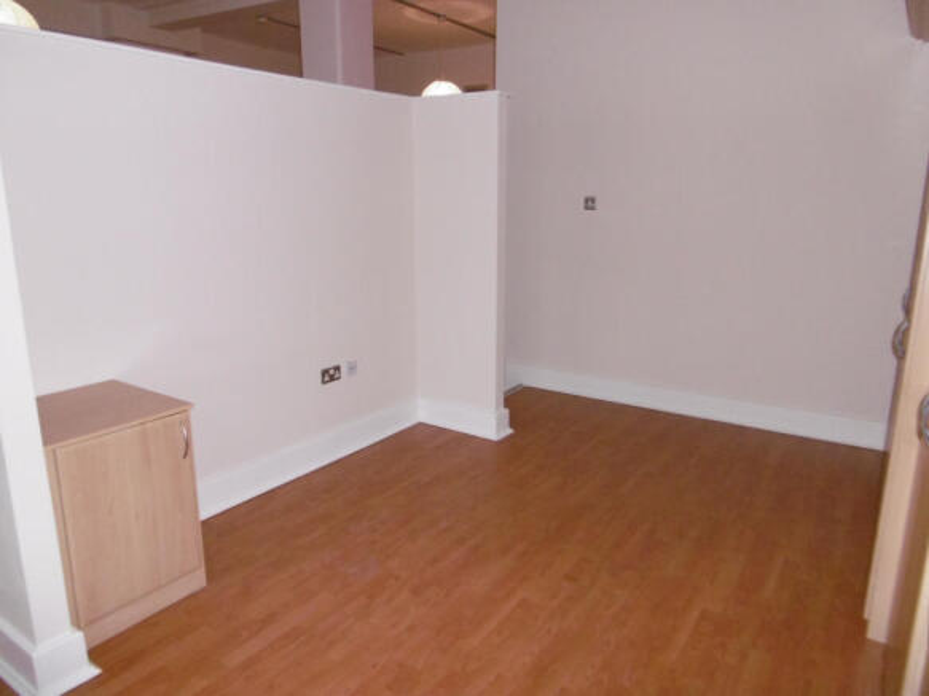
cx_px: 464
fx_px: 644
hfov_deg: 71.6
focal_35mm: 24
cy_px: 348
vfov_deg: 56.8
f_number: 3.1
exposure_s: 1/100
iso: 400
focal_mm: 4.3
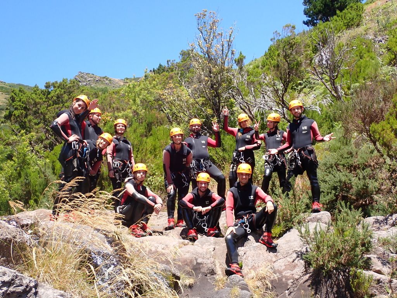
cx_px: 198
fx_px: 436
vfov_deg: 37.7
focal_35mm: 38
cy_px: 149
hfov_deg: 49.0
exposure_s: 1/800
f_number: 3.5
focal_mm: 6.8
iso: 200
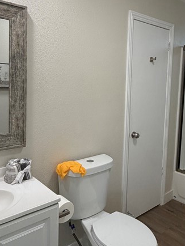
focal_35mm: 33
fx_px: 235
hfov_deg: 42.5
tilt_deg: -5.8
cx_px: 120
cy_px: 103
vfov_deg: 55.0
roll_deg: -3.0
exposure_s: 1/120
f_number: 2.2
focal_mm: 2.22
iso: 200
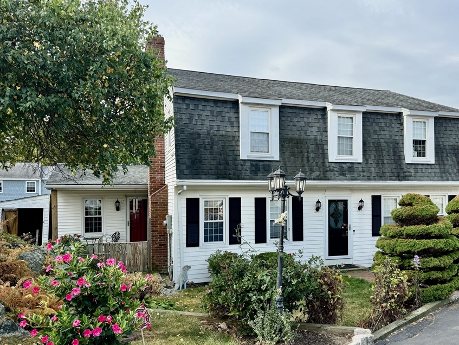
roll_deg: +0.4
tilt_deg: -0.4
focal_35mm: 29
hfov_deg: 61.2
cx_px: 272
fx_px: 385
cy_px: 193
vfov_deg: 48.2
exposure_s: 1/1311
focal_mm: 6.76
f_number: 1.78
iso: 80
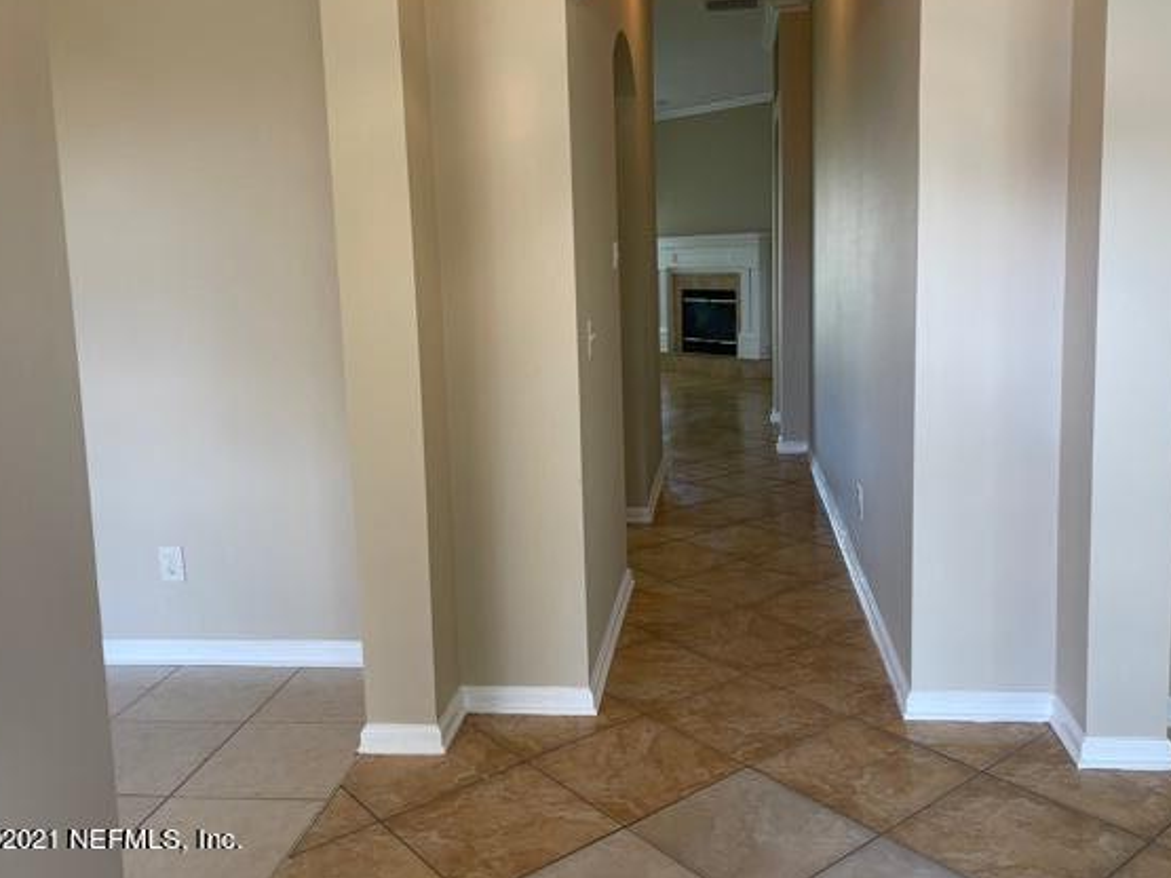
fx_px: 1015
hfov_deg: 59.9
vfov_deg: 46.7
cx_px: 644
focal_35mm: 30
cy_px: 378
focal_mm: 4.2
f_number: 1.6
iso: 80
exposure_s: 1/120
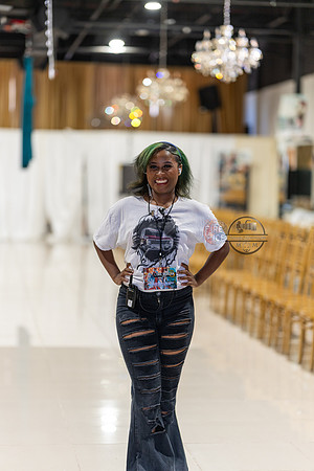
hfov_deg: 16.1
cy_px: 236
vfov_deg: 23.9
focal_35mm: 85
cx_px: 157
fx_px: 1112
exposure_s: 1/160
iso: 200
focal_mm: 85
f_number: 1.4
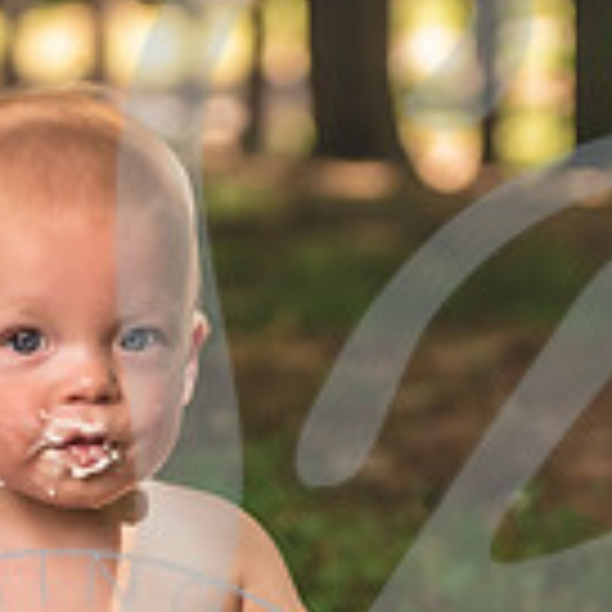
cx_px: 266
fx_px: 3940
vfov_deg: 8.8
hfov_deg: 8.9
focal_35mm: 197
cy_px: 626
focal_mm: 70
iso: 200
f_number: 2.8
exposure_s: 1/400
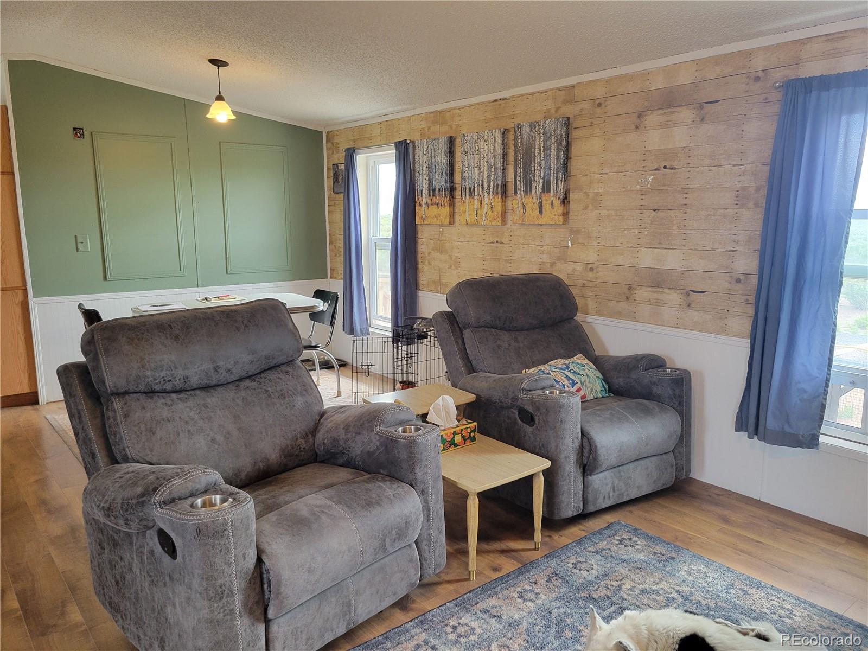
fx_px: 652
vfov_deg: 53.1
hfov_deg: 67.3
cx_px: 434
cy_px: 326
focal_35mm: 26
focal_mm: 5.4
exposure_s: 1/120
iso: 250
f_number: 1.8
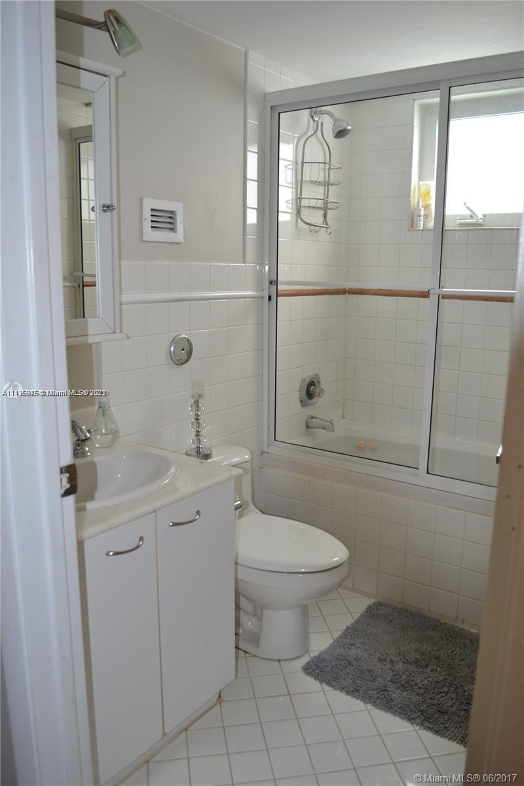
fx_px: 589
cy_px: 393
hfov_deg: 47.9
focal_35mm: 27
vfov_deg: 67.4
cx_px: 262
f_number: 4
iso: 400
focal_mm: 18
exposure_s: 1/80
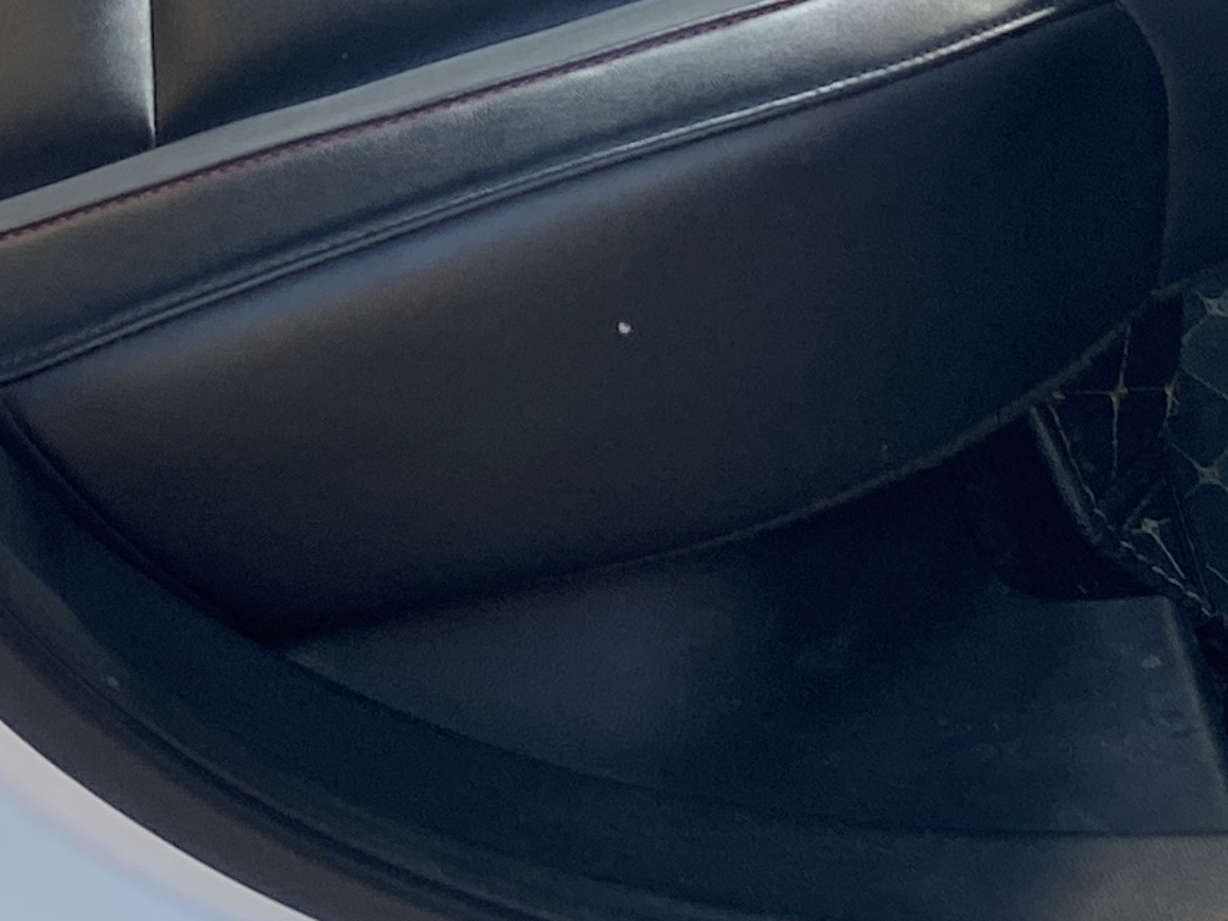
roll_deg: +0.6
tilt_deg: -19.1
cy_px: -775
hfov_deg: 16.0
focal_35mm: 123
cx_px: 572
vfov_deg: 11.2
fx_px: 4363
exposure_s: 1/407
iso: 32
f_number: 1.8
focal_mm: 4.25
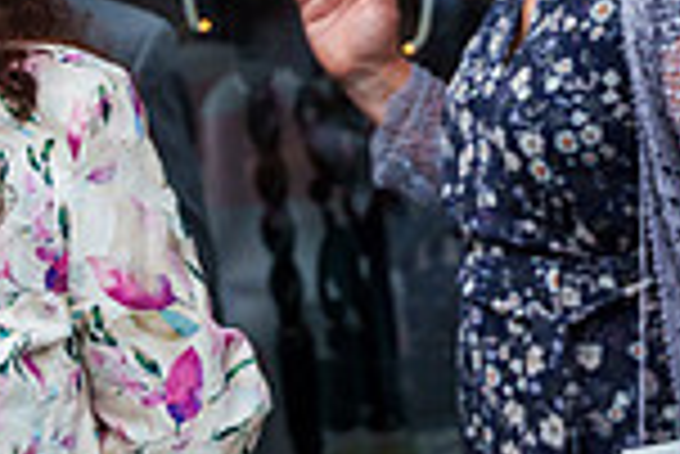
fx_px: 3876
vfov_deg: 6.7
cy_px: 54
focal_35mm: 205
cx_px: 1228
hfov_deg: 9.5
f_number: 3.5
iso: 800
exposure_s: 1/4000
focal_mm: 46
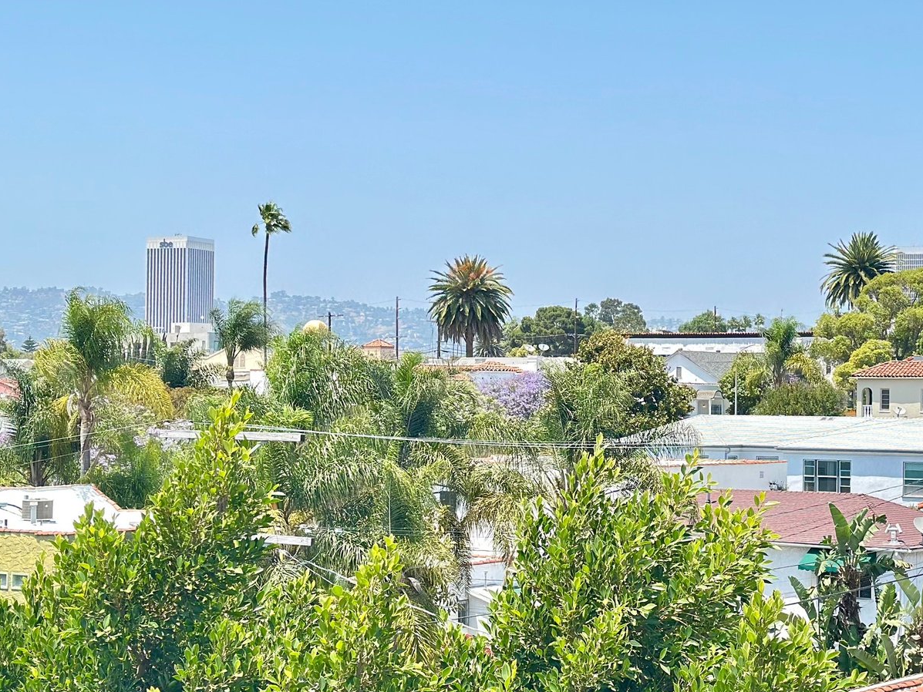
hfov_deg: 25.2
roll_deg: -0.8
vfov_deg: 19.1
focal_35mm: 77
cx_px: 589
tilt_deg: +0.9
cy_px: 357
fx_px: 2053
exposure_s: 1/1289
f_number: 1.78
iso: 80
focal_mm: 6.86
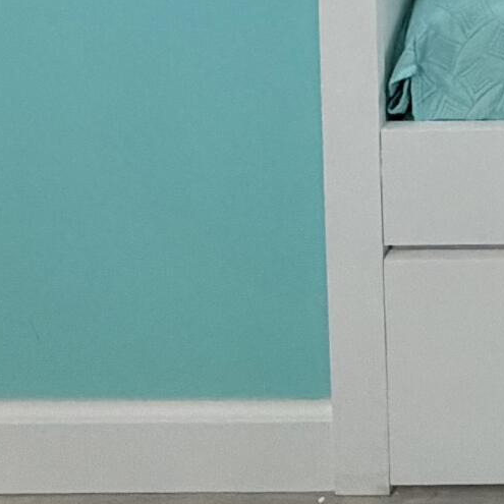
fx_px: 1235
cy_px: -468
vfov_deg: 17.4
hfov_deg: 17.8
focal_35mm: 75
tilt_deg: -7.4
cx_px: 944
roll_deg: -1.6
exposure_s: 1/60
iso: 200
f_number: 2.2
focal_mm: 2.22
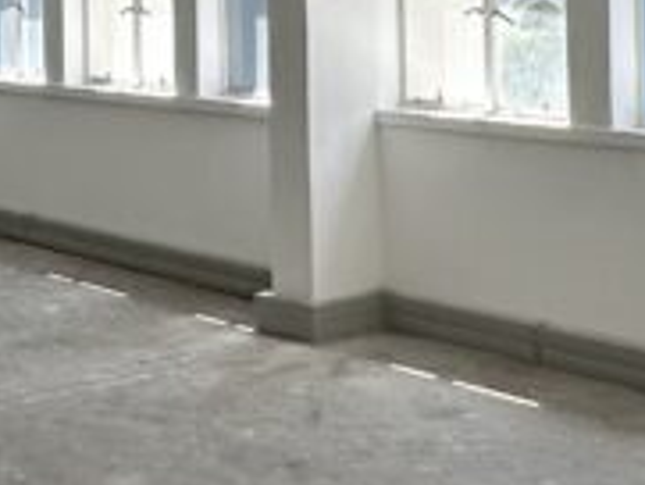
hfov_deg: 23.6
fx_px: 1473
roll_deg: -0.1
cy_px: -46
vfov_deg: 18.0
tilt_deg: +2.9
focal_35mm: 79
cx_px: -4
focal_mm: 2.22
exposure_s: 1/198
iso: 40
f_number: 2.2
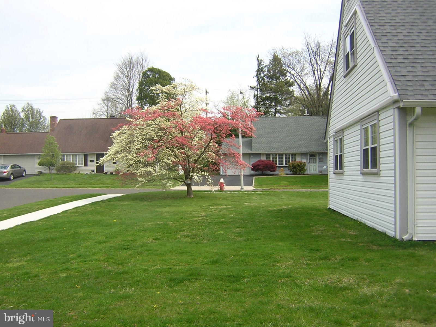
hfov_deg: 51.4
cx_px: 218
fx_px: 453
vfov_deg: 39.7
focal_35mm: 36
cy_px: 164
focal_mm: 4.7
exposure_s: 1/208
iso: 100
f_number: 5.2
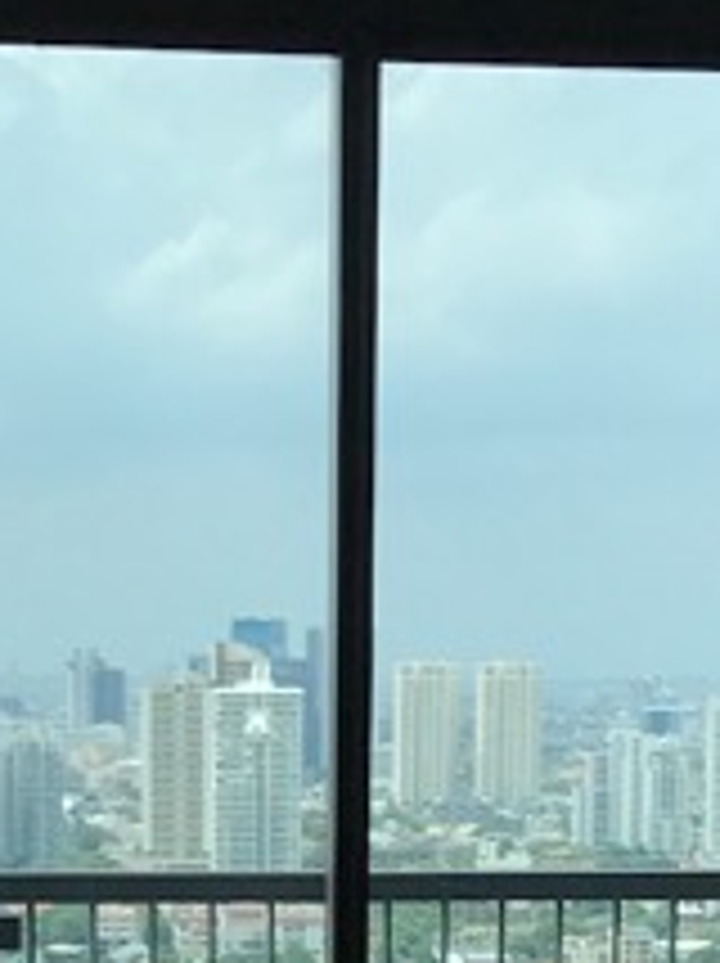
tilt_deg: -10.1
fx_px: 3640
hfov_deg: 11.3
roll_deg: -0.5
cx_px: 302
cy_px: 1336
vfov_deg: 14.3
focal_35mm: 131
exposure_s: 1/1808
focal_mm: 3.99
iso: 20
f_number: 1.8
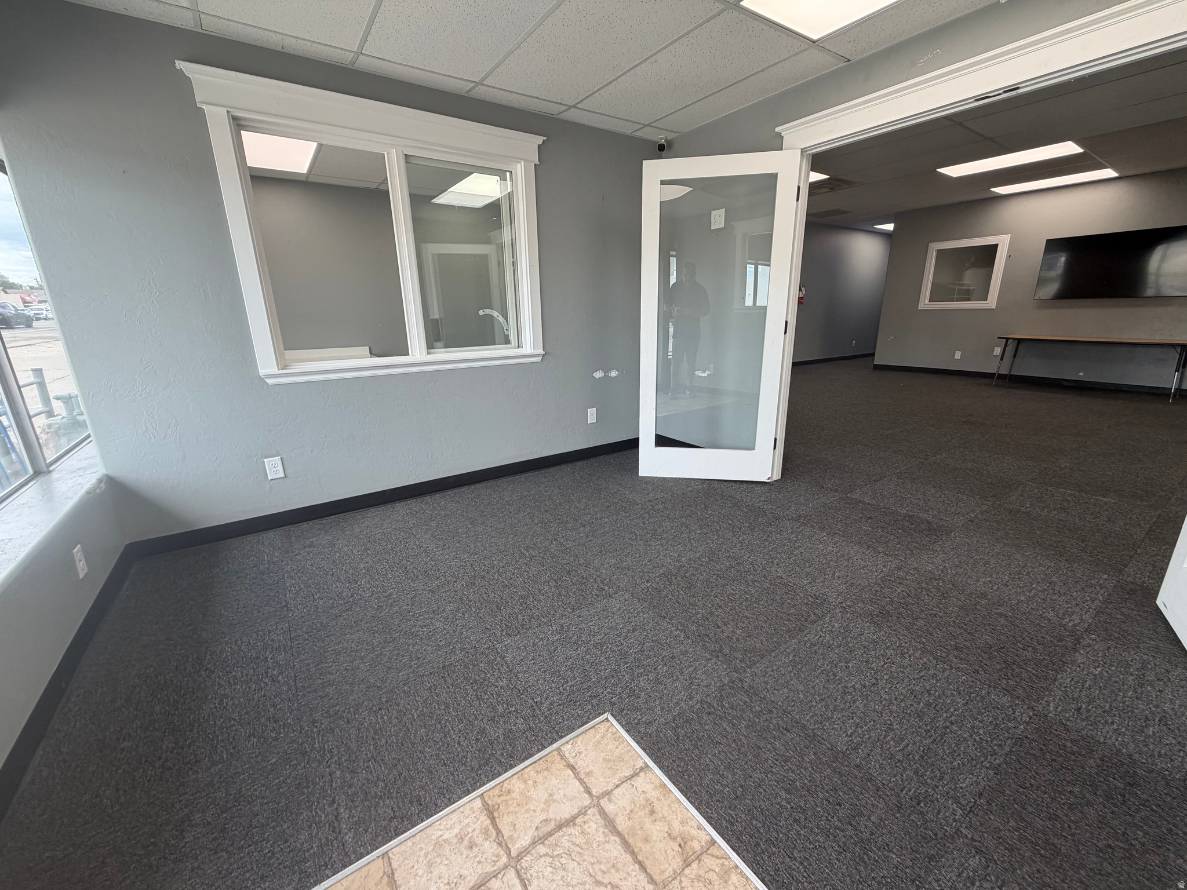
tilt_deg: -15.7
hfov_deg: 102.1
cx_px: 594
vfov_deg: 85.7
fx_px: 480
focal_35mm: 14
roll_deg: +2.6
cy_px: 445
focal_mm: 2.22
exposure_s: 1/120
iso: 80
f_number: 2.2
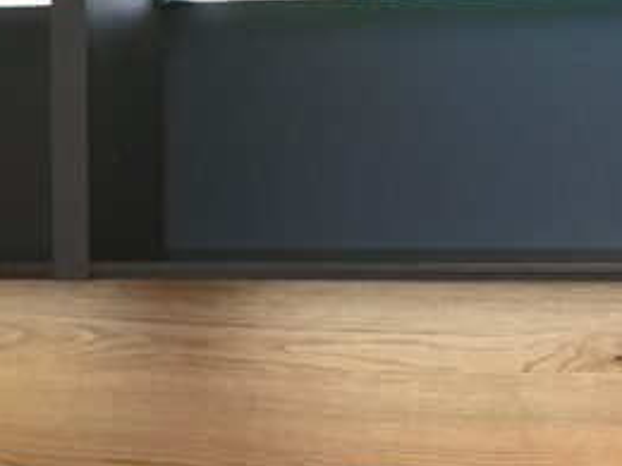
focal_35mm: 114
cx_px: 227
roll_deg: +0.0
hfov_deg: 17.2
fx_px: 2048
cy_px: 296
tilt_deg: -4.7
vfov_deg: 13.0
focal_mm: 4.15
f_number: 2.2
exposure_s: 1/33
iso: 100
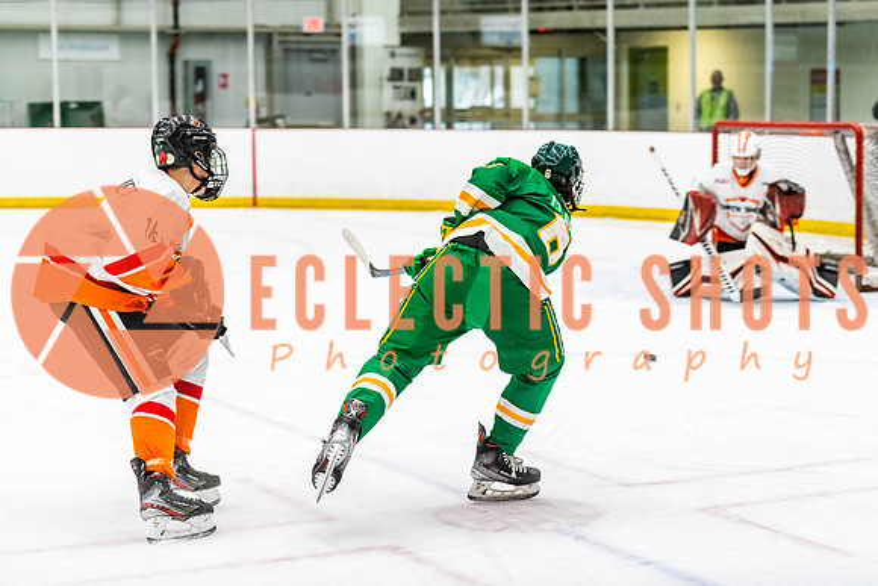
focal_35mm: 80
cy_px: 250
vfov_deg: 17.0
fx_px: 1962
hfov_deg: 25.2
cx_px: 504
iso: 1400
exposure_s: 1/640
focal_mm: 70
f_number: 2.8
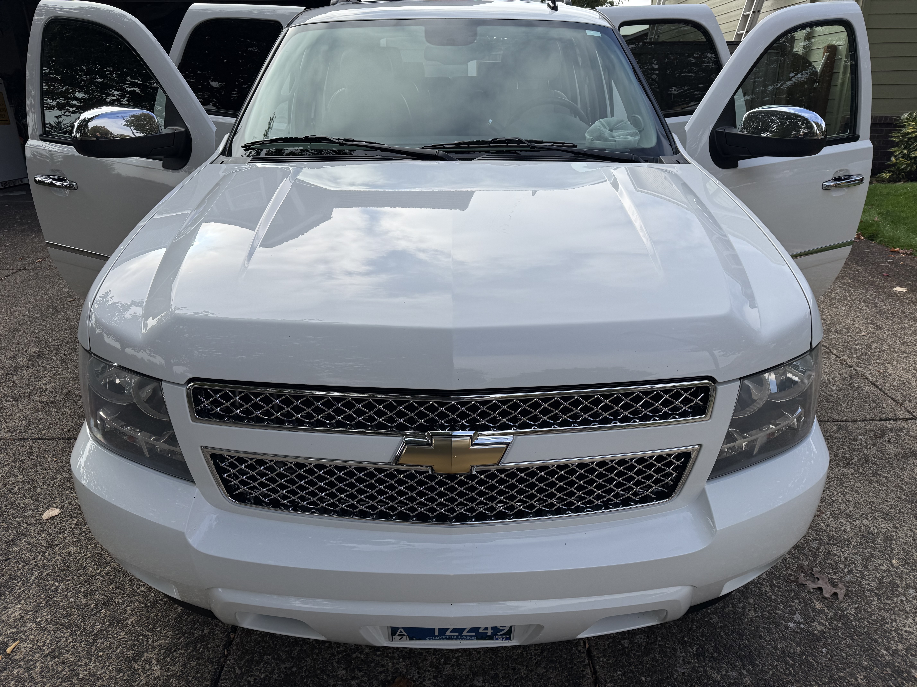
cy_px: 344
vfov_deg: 56.8
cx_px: 458
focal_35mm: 24
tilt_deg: -20.2
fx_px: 636
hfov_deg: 71.6
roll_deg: +0.2
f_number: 1.78
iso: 80
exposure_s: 1/3021
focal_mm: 6.76
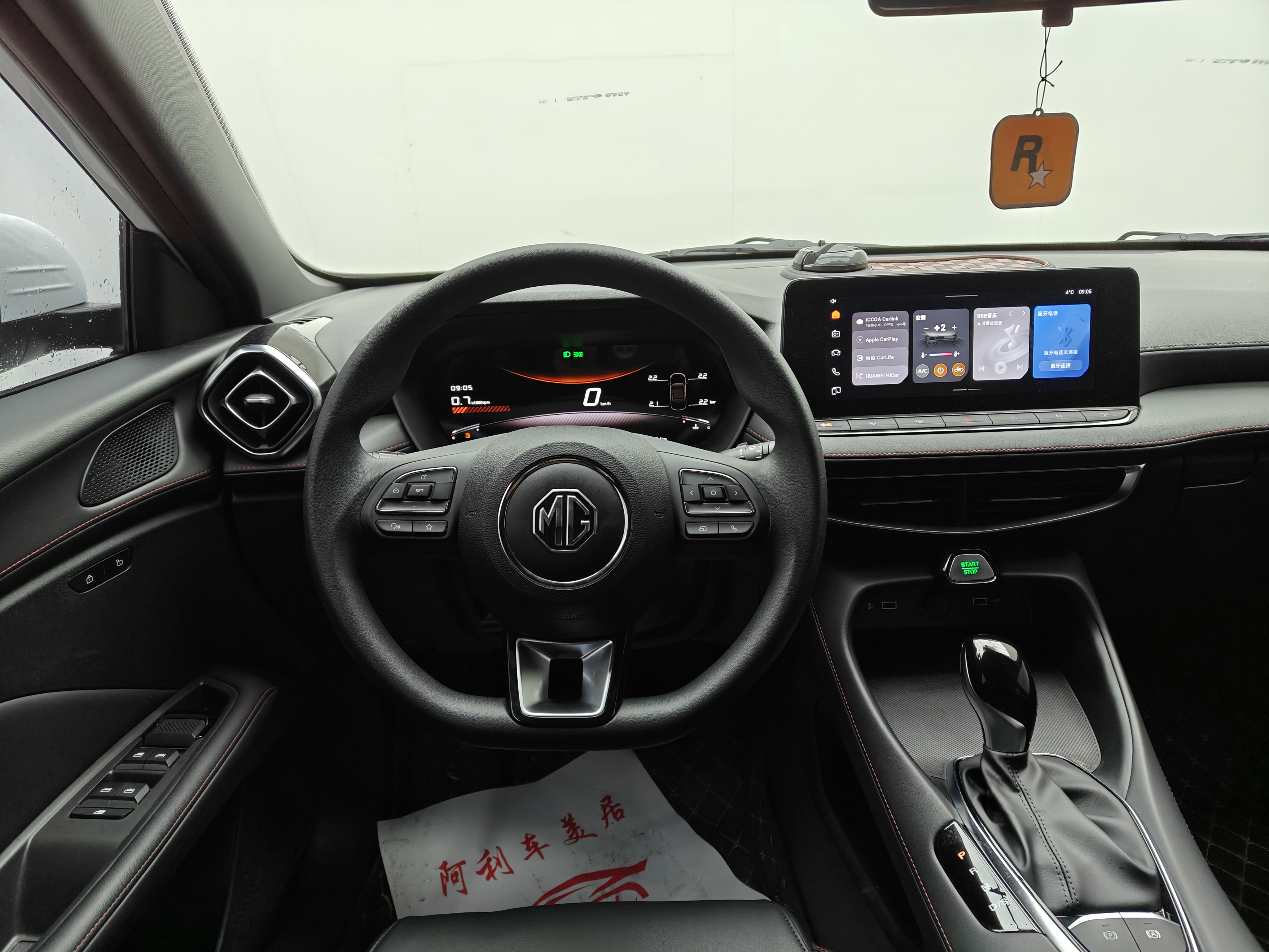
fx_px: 880
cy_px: 476
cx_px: 634
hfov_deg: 71.6
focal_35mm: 24
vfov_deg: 56.8
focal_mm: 5.59
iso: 80
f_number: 1.8
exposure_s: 1/100
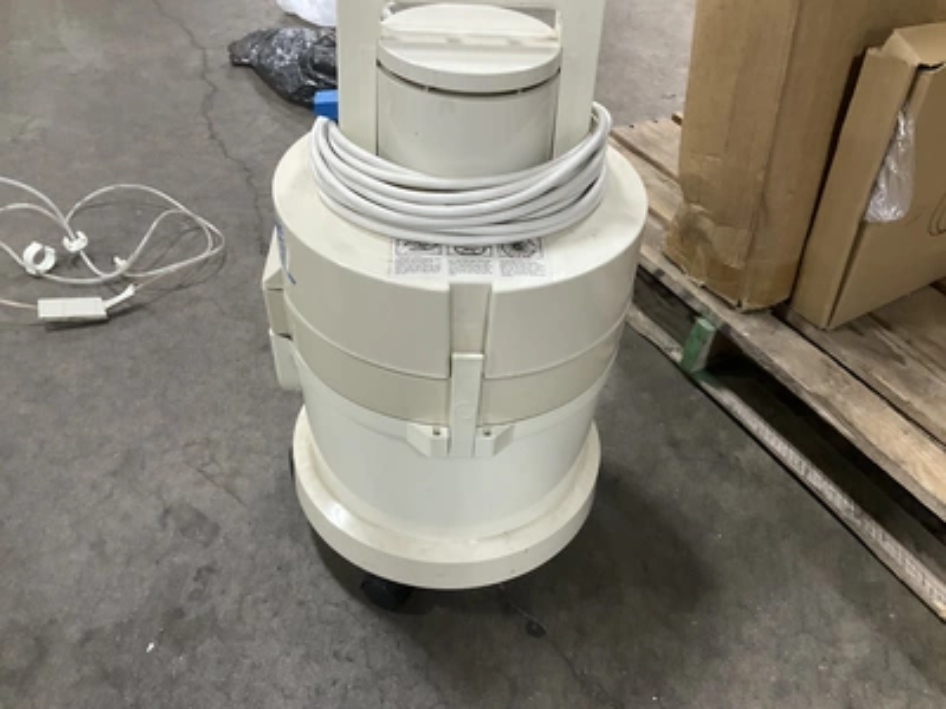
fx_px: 793
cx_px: 473
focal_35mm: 29
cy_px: 354
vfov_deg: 48.2
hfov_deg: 61.7
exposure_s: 1/60
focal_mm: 3
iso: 250
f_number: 1.8
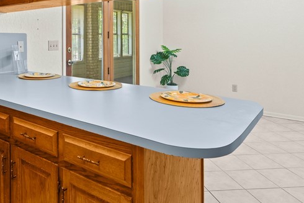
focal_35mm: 31
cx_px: 79
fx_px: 262
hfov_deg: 57.4
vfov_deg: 39.9
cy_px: 29
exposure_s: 1/1.25
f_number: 8
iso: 250
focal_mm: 14
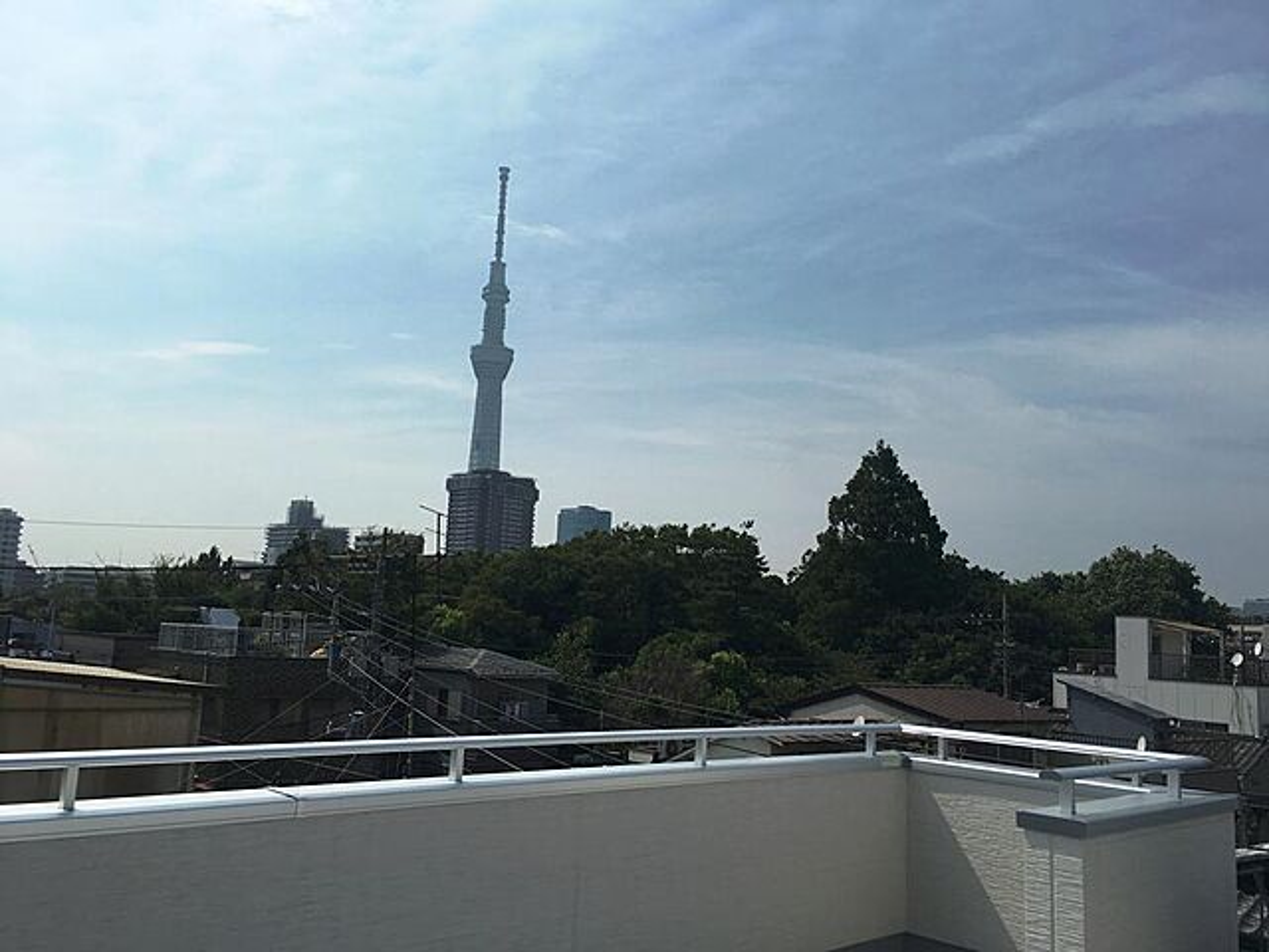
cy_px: 476
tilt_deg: +9.8
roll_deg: -2.2
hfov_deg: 61.7
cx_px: 634
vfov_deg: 48.2
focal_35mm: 29
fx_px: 1063
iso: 25
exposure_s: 1/4274
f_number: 2.2
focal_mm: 4.15
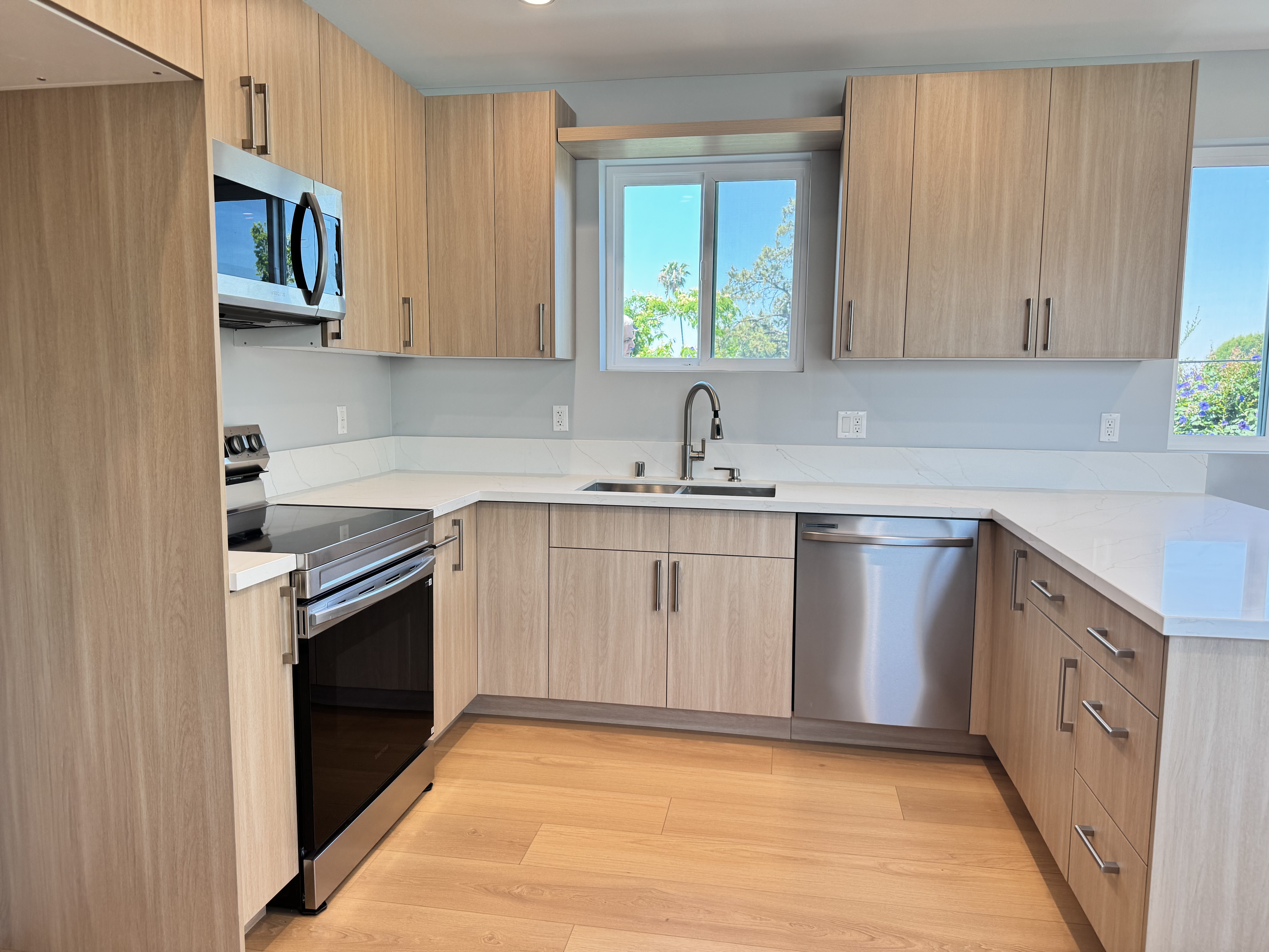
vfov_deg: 56.8
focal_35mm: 24
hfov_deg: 71.6
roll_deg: -0.7
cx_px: 634
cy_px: 476
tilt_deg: -7.2
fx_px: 880
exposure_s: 1/137
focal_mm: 6.76
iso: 100
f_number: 1.78
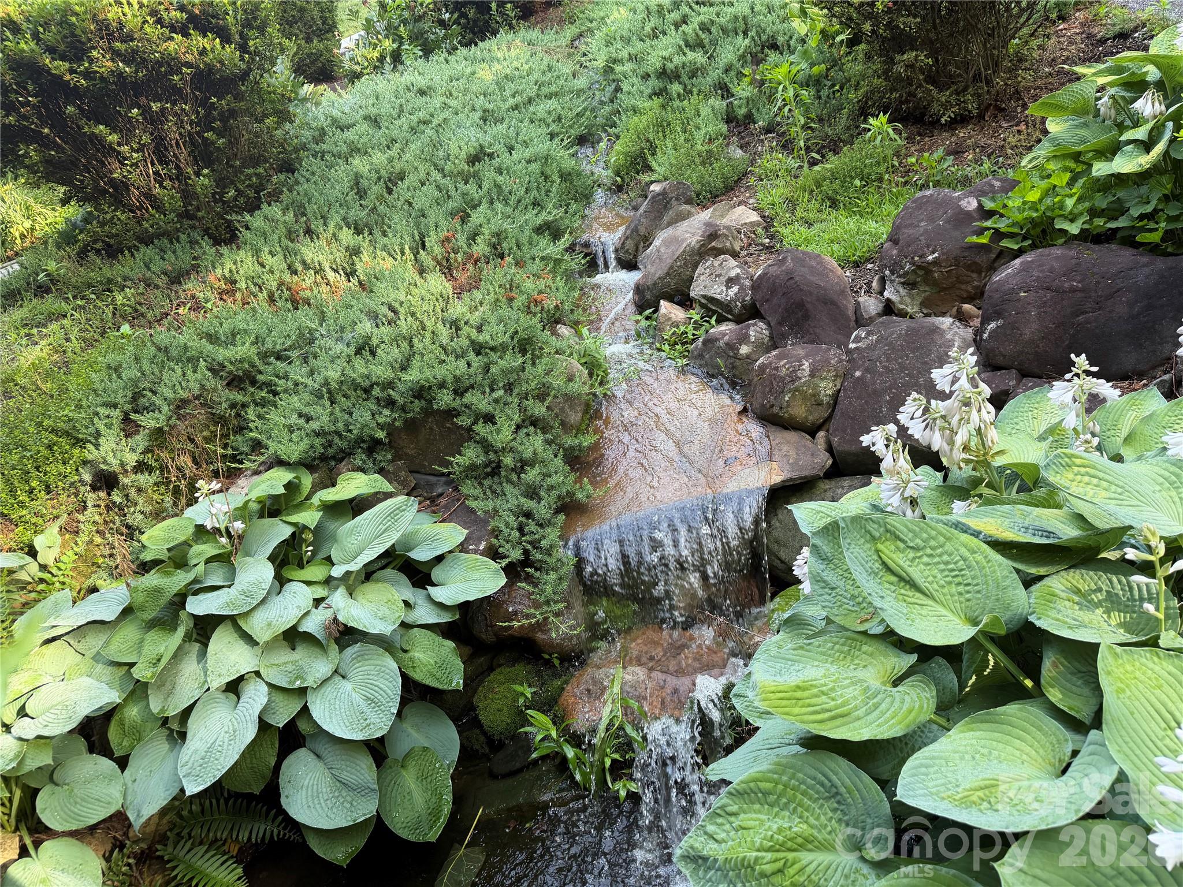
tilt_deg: -22.2
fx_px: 820
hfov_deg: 71.6
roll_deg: +16.4
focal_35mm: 24
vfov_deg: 56.8
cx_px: 592
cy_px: 444
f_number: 1.78
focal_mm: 6.76
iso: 80
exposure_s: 1/121
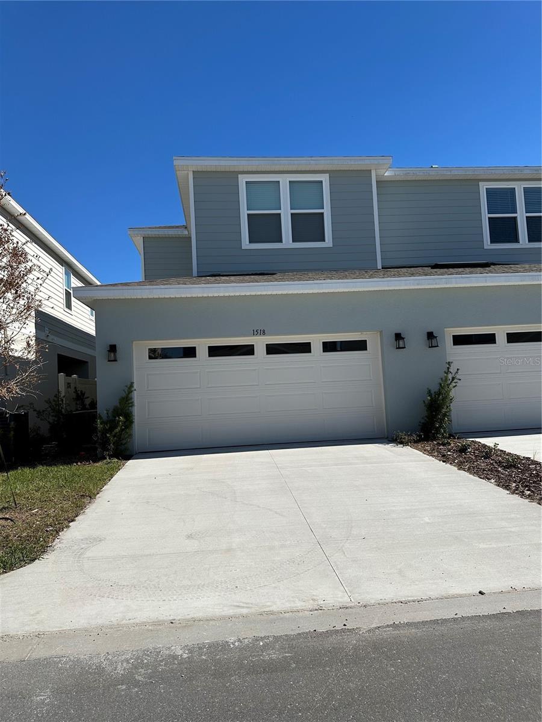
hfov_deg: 56.8
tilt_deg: +4.7
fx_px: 501
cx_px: 271
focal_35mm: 24
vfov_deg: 71.6
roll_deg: +3.4
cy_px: 361
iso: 80
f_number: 1.78
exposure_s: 1/7576
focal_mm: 6.86
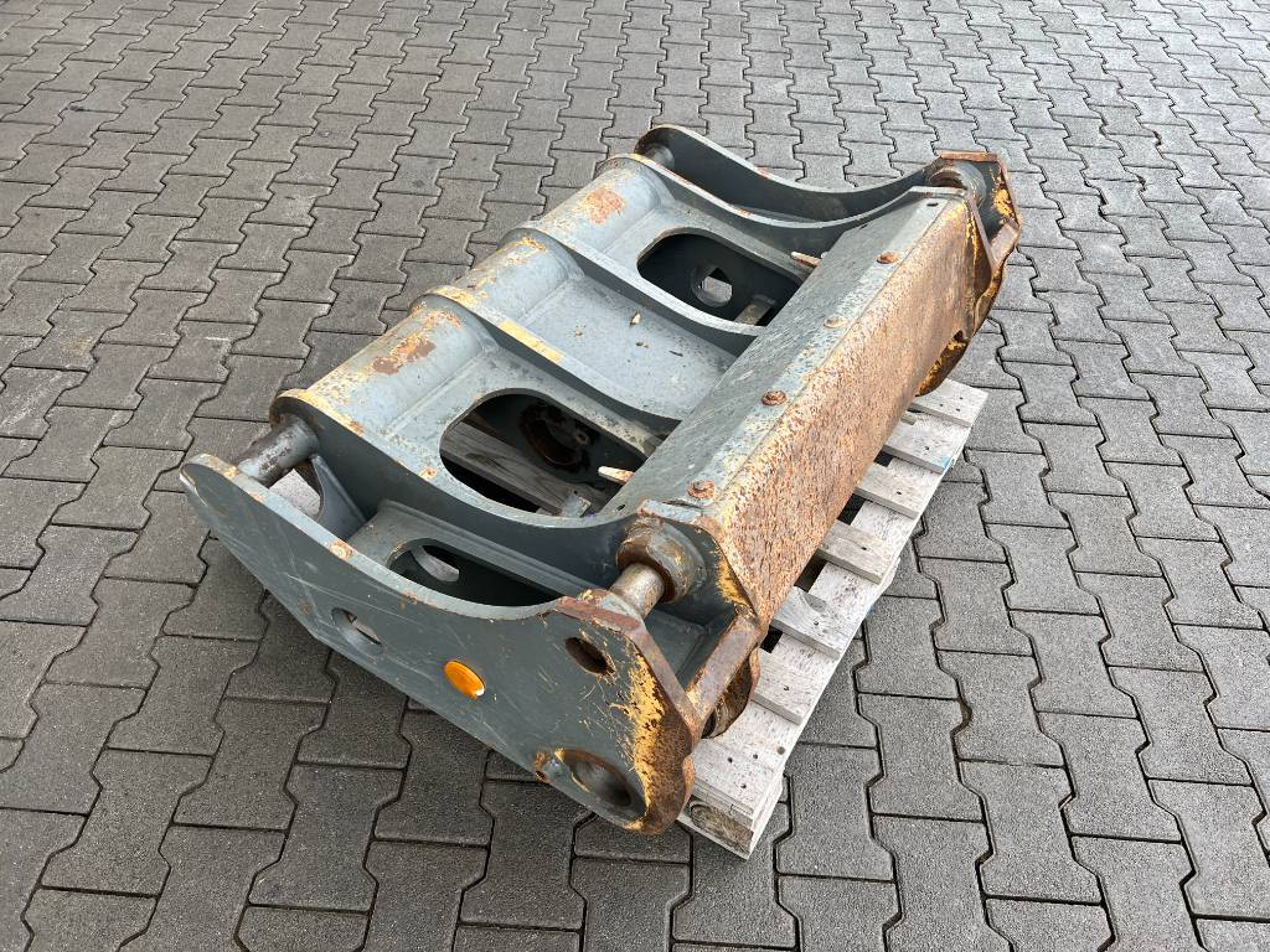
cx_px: 635
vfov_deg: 53.1
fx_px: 954
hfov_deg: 67.3
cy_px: 476
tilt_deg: -45.1
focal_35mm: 26
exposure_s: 1/324
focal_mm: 5.7
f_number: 1.5
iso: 50
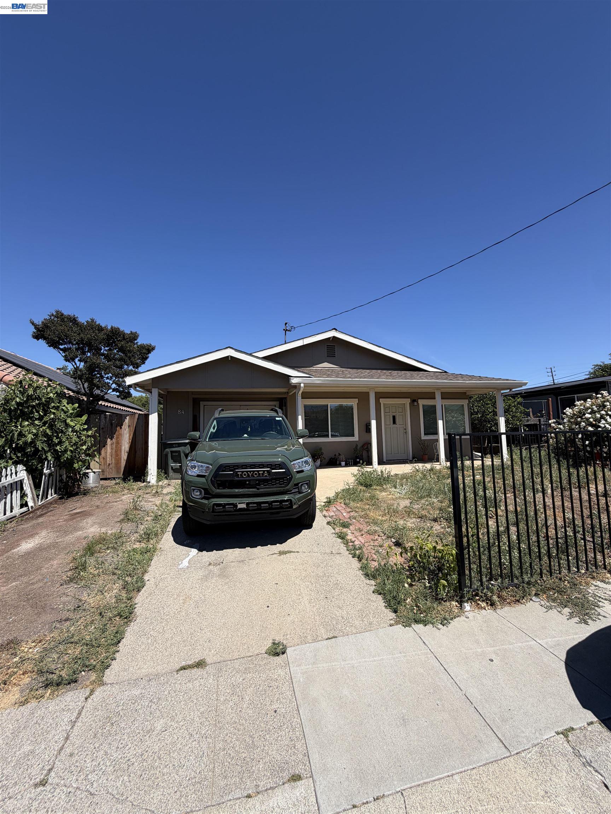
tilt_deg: +4.3
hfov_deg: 85.7
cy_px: 407
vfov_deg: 102.1
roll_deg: +0.3
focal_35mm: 14
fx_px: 329
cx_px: 306
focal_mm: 2.22
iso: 20
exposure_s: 1/789
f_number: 2.2
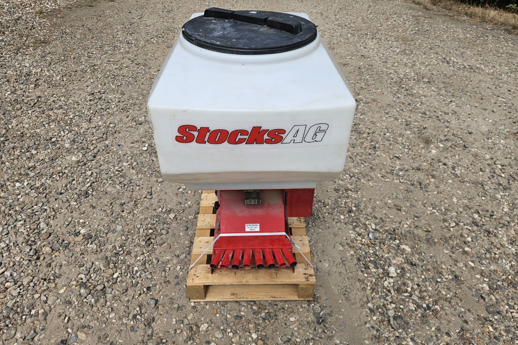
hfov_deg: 73.7
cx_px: 260
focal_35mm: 24
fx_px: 345
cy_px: 156
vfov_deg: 53.1
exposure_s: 1/2365
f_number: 1.8
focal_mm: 5.4
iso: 25
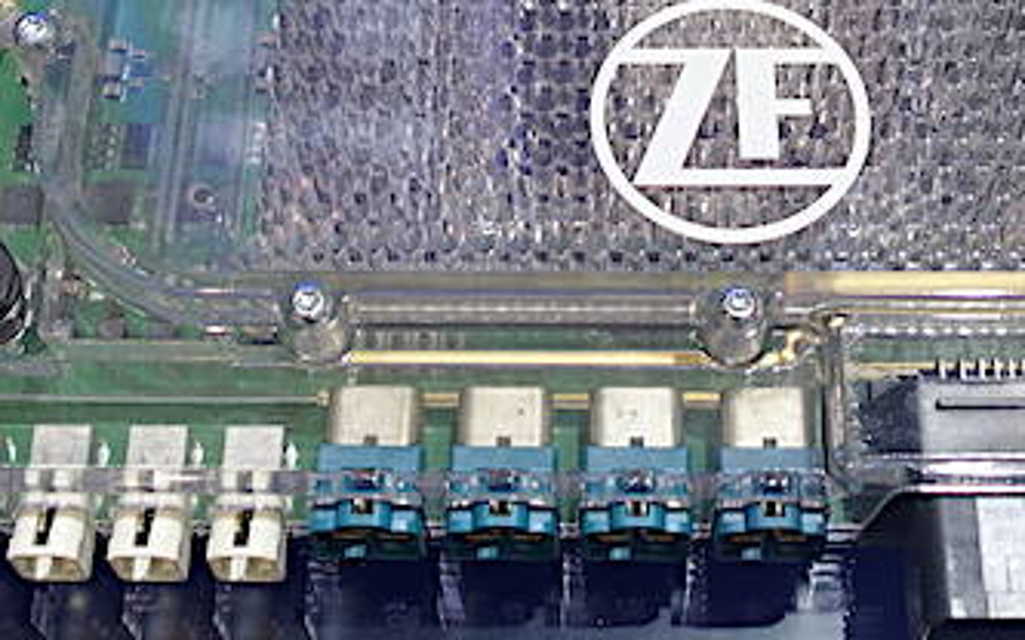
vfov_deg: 17.8
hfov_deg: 28.9
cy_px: -42
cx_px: 588
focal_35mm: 71
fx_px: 1983
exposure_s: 1/40
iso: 125
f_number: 2.8
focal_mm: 10.7
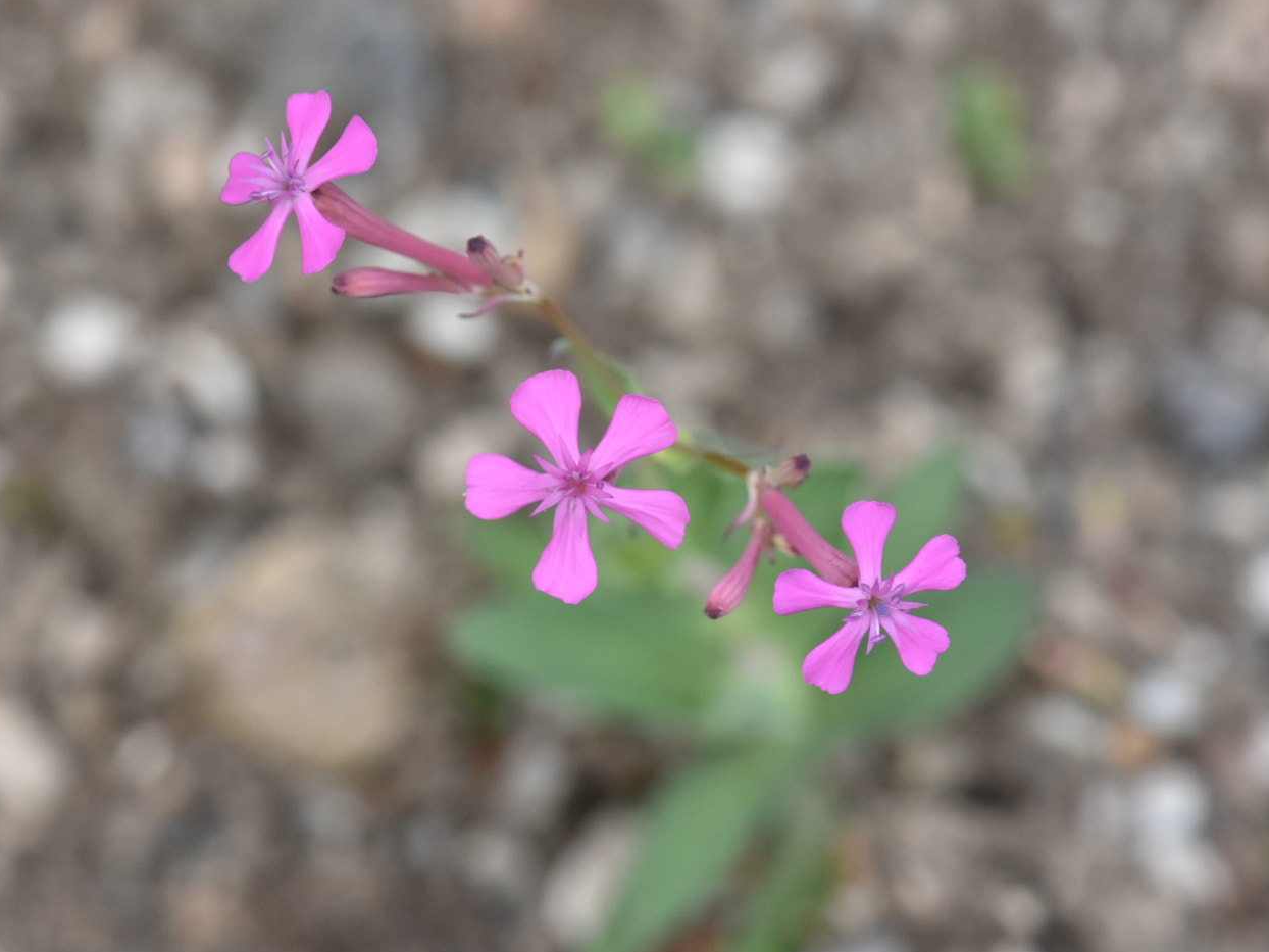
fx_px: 5852
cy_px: 433
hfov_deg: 12.4
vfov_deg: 9.3
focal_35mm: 160
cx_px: 489
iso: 800
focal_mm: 85
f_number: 8
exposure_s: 1/160
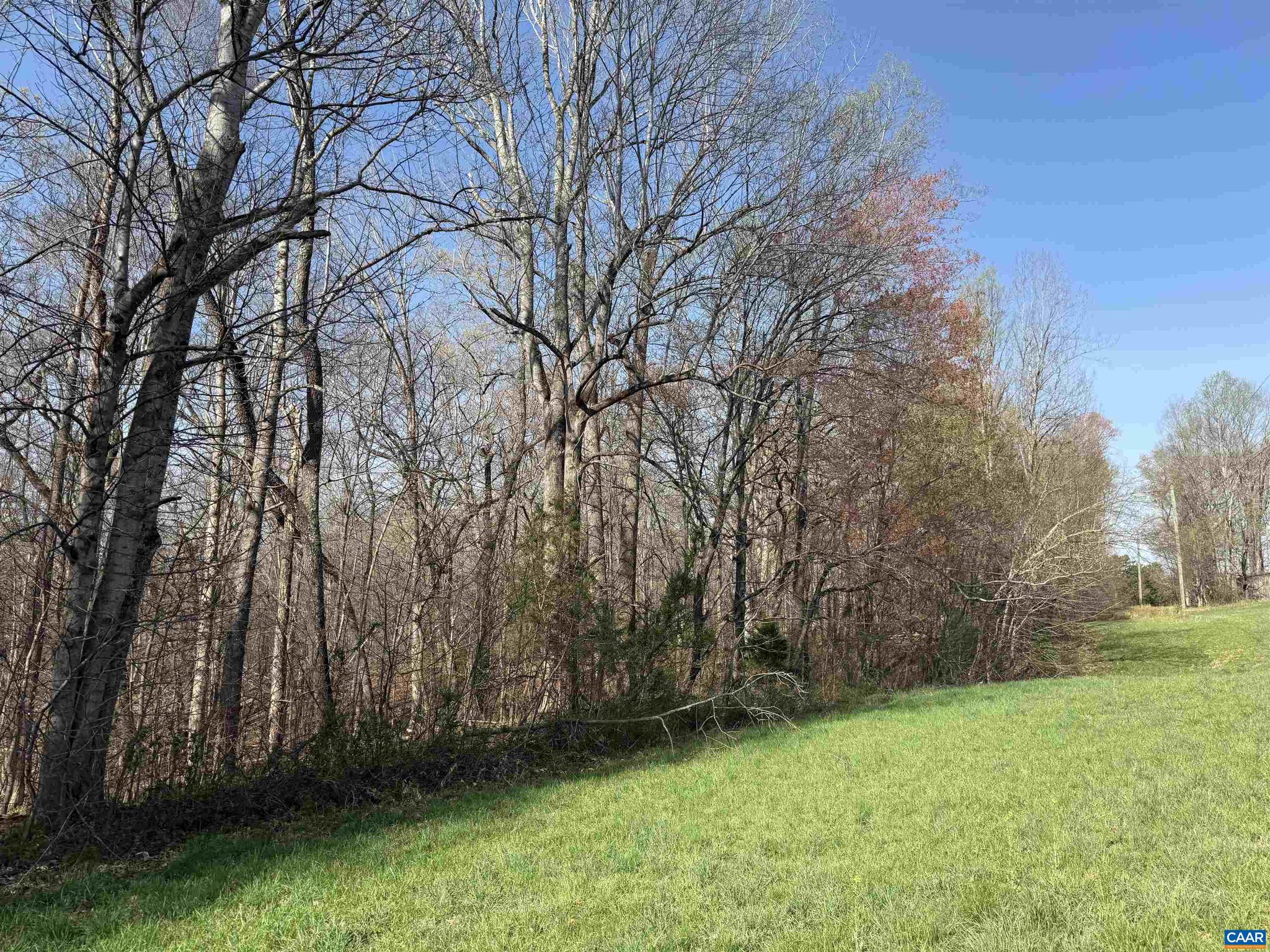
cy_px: 476
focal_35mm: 24
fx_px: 881
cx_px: 635
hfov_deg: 71.6
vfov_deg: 56.8
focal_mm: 6.76
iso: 80
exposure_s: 1/2611
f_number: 1.78
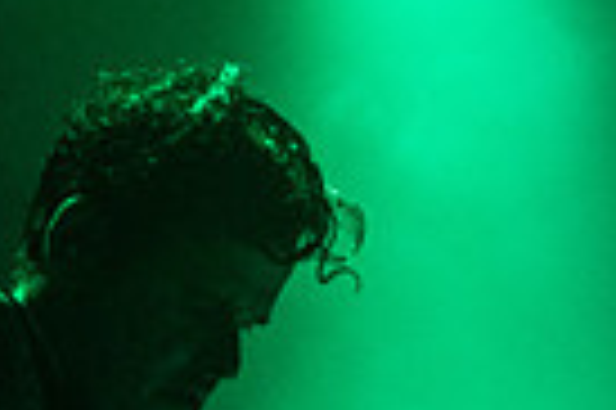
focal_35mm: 339
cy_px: 782
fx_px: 5794
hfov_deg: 6.0
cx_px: 1021
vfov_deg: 4.0
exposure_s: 1/160
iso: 3200
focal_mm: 80
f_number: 3.2
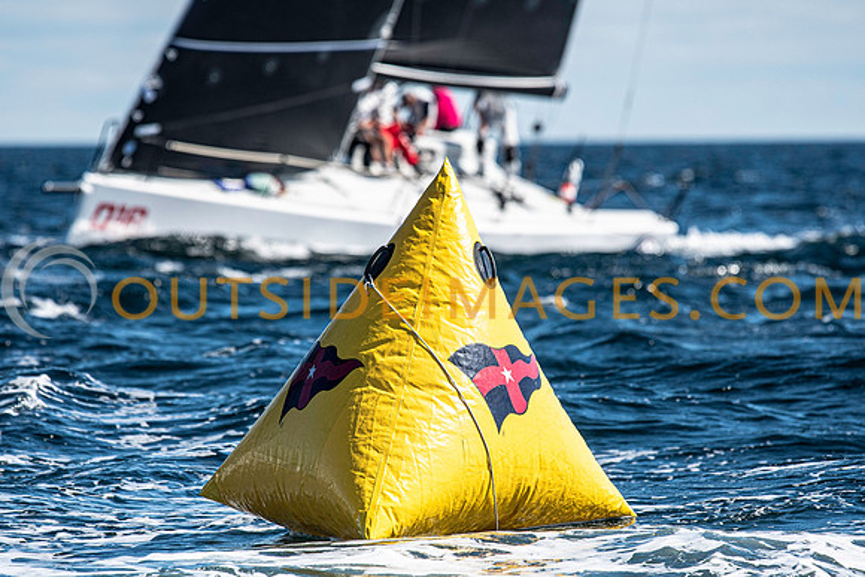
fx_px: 11074
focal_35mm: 461
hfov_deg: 4.5
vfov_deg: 3.0
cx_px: 432
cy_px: 288
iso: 320
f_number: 5
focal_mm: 300
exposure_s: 1/2000
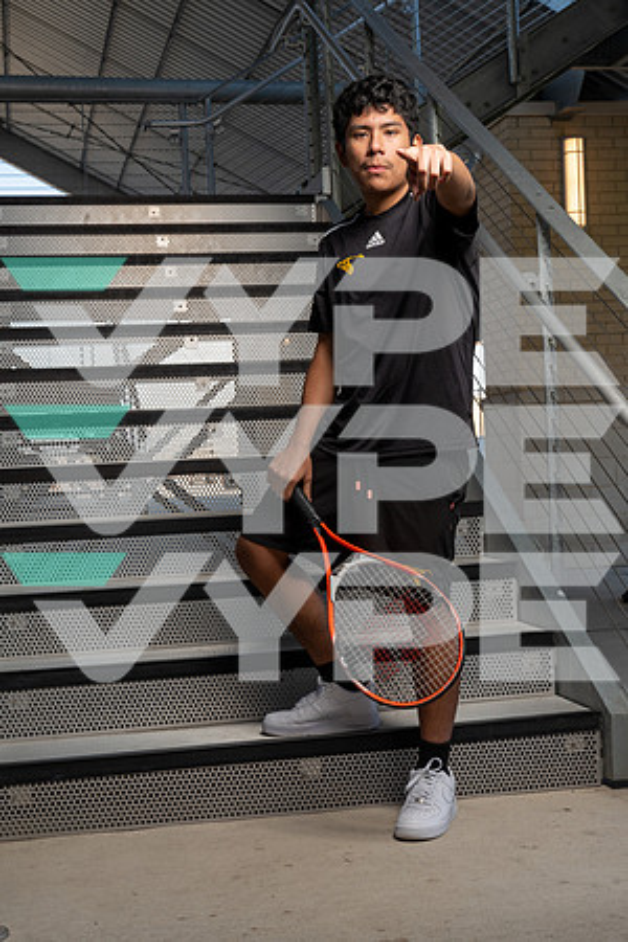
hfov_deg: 26.0
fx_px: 1361
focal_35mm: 52
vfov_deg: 38.2
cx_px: 314
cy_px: 471
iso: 250
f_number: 8
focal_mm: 52
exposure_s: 1/250
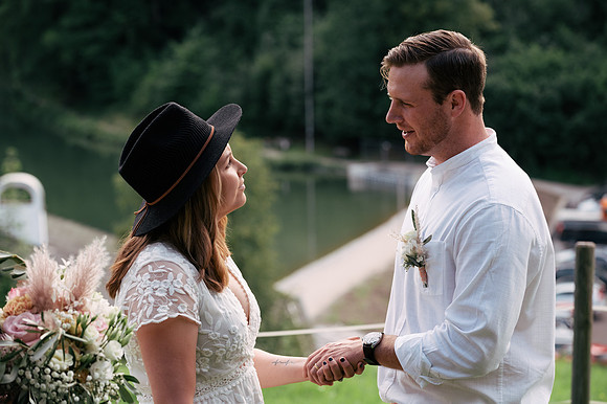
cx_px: 304
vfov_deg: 10.1
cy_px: 202
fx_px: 2275
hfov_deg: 15.2
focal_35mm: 135
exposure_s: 1/250
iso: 500
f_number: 8
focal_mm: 135
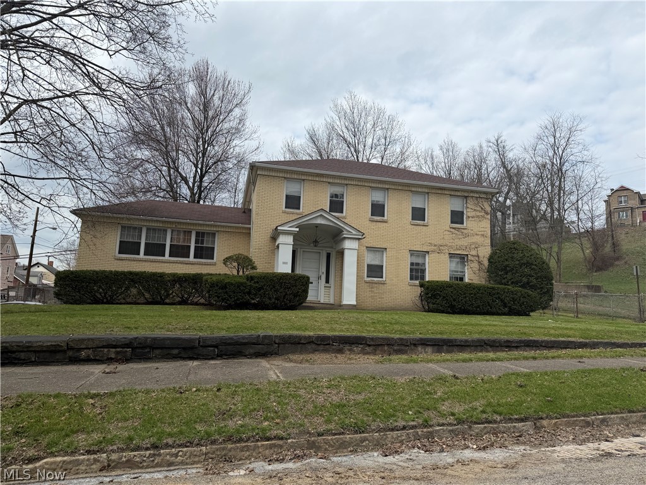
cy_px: 242
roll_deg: -1.5
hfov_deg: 71.6
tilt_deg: +8.2
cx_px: 323
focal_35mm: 24
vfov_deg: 56.8
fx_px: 448
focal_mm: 6.76
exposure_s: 1/4405
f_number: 1.78
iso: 80
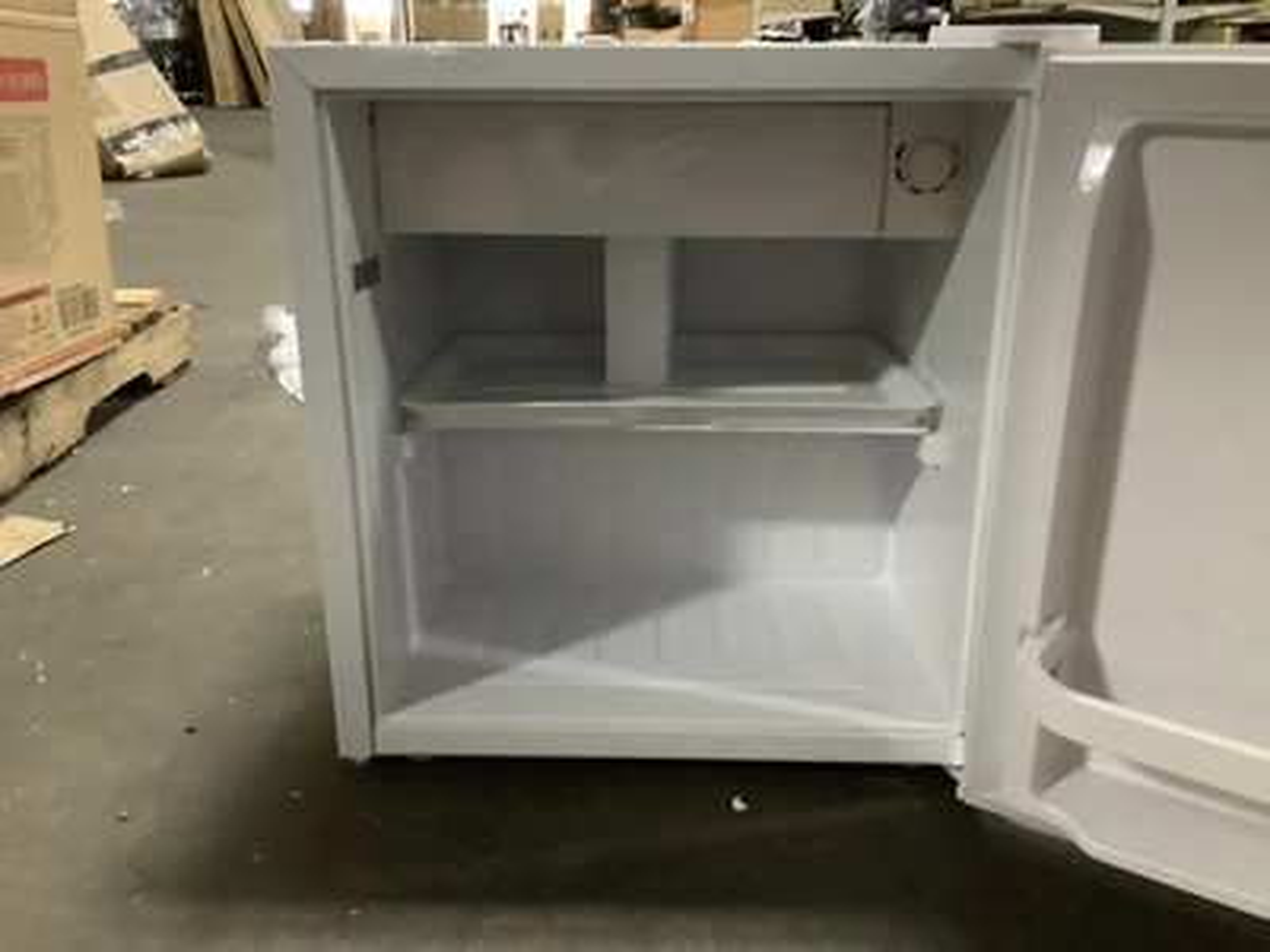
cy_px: 476
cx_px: 635
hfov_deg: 58.4
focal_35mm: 31
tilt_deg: -19.3
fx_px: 1137
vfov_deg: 45.4
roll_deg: -0.7
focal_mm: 3.3
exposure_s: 1/30
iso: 500
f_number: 2.4
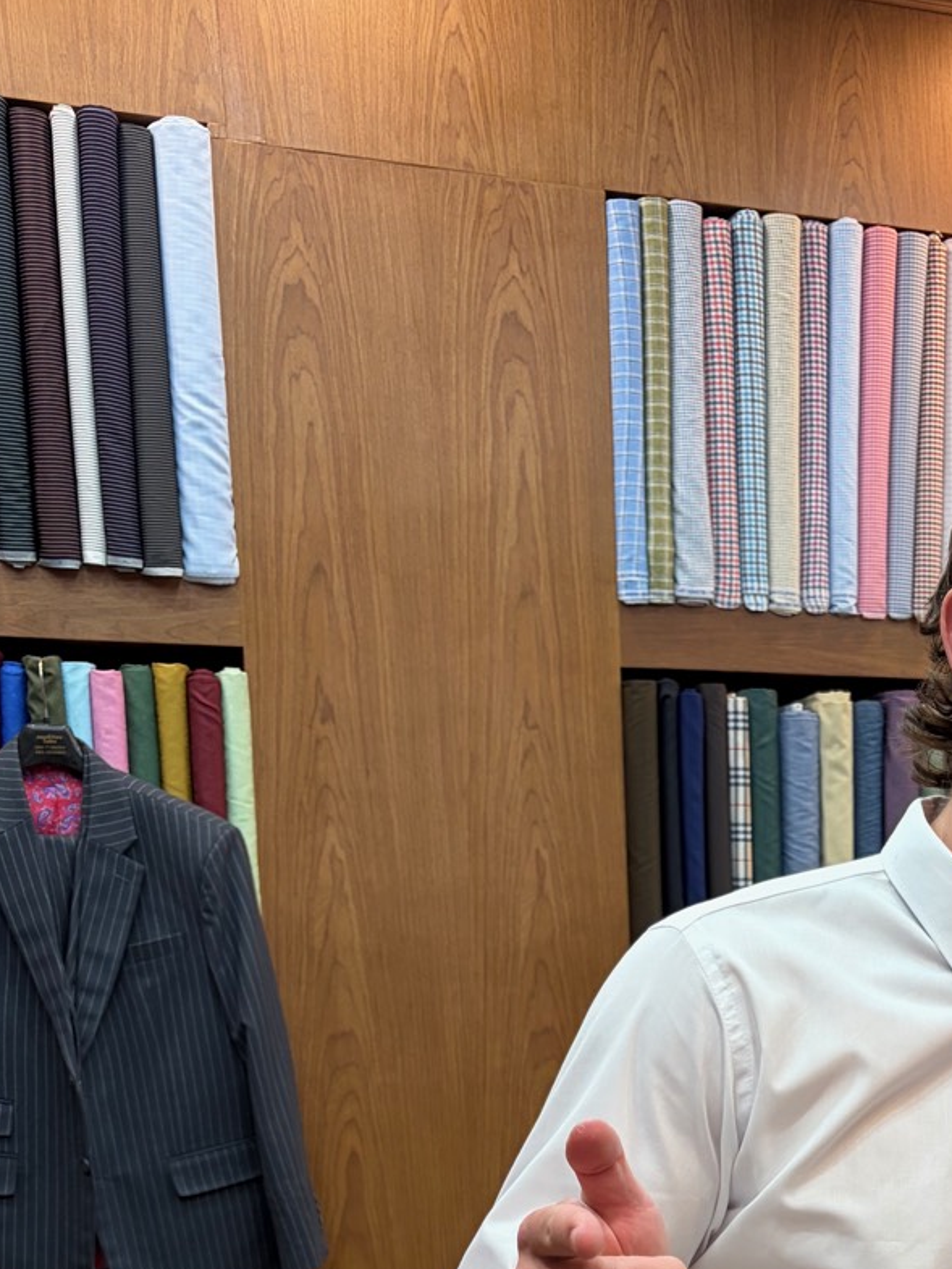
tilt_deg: -11.2
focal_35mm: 53
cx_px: 858
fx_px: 1943
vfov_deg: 33.4
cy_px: 1242
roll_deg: +0.7
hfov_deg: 26.6
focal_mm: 5.96
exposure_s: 1/100
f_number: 1.6
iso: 100
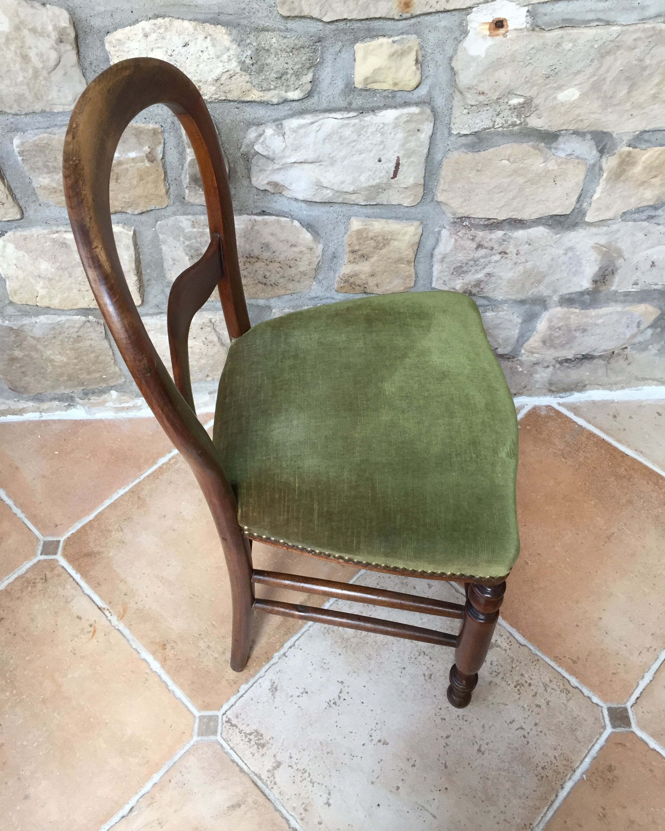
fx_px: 763
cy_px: 378
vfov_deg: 57.1
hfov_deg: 47.1
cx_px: 325
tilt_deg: -50.8
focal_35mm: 31
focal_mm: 4.15
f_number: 2.2
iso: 64
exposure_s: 1/33
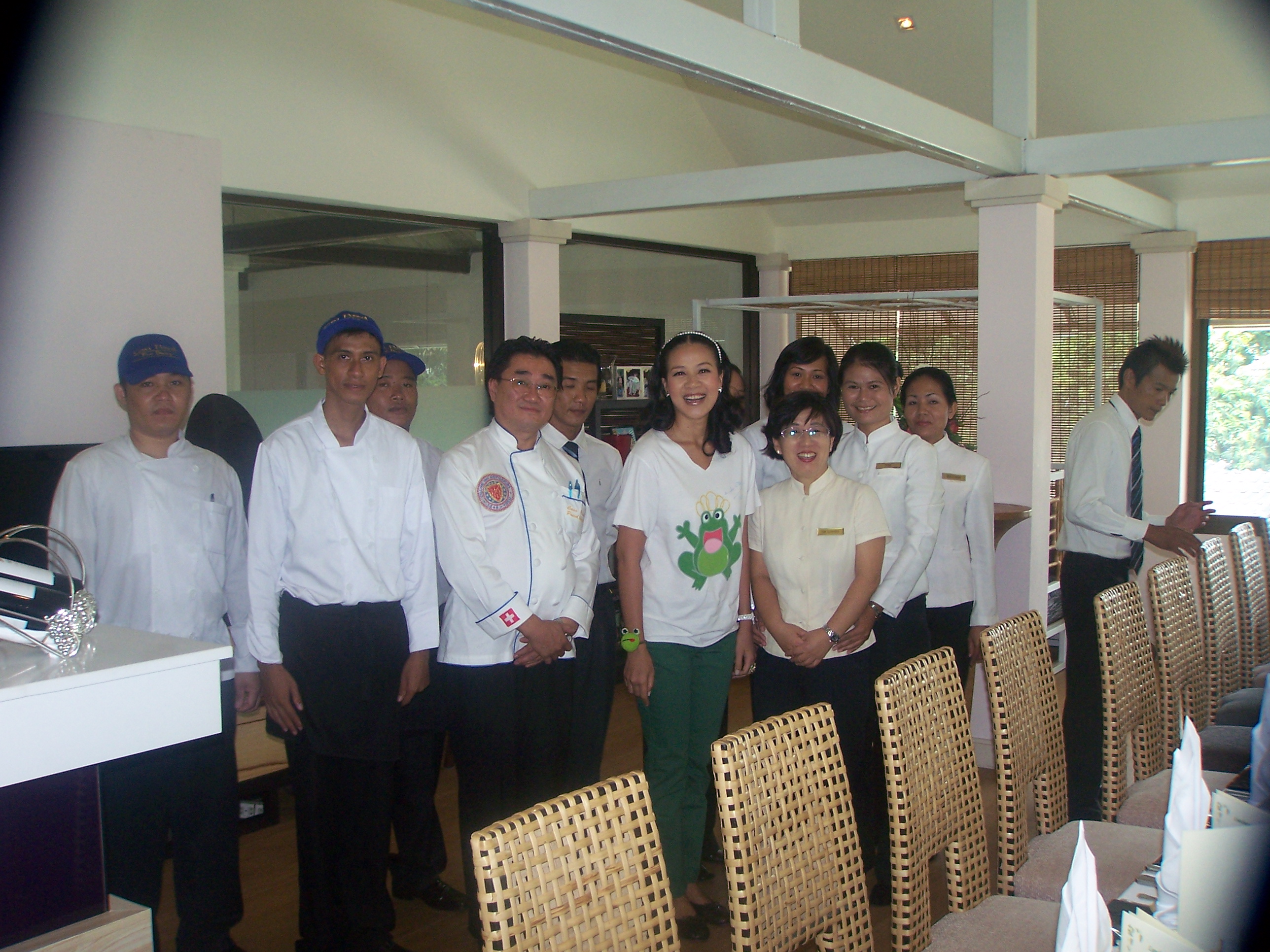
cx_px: 635
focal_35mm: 38
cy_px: 476
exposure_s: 1/60
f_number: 2.8
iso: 140
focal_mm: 6.3
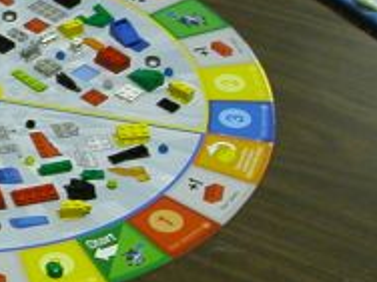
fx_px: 1699
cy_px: 174
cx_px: -108
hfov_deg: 12.3
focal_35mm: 156
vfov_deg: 9.5
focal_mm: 7.5
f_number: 3.2
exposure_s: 1/14.2
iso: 100
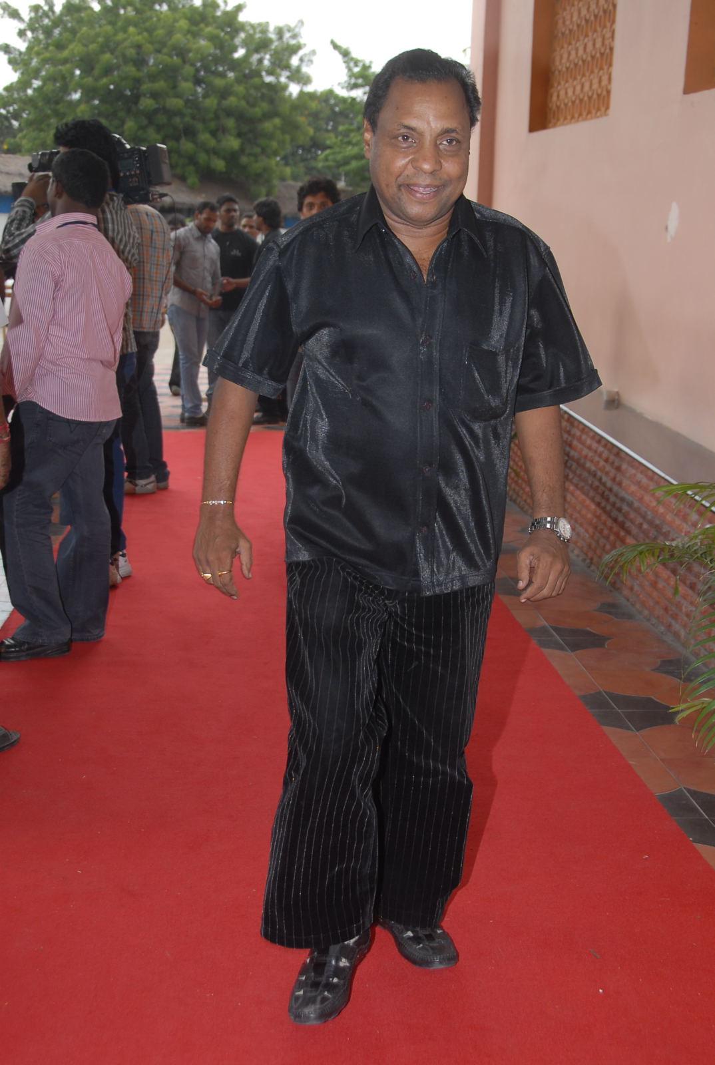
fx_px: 1423
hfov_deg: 28.2
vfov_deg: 41.0
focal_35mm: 48
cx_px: 358
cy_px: 532
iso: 200
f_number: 5.6
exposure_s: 1/125
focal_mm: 32
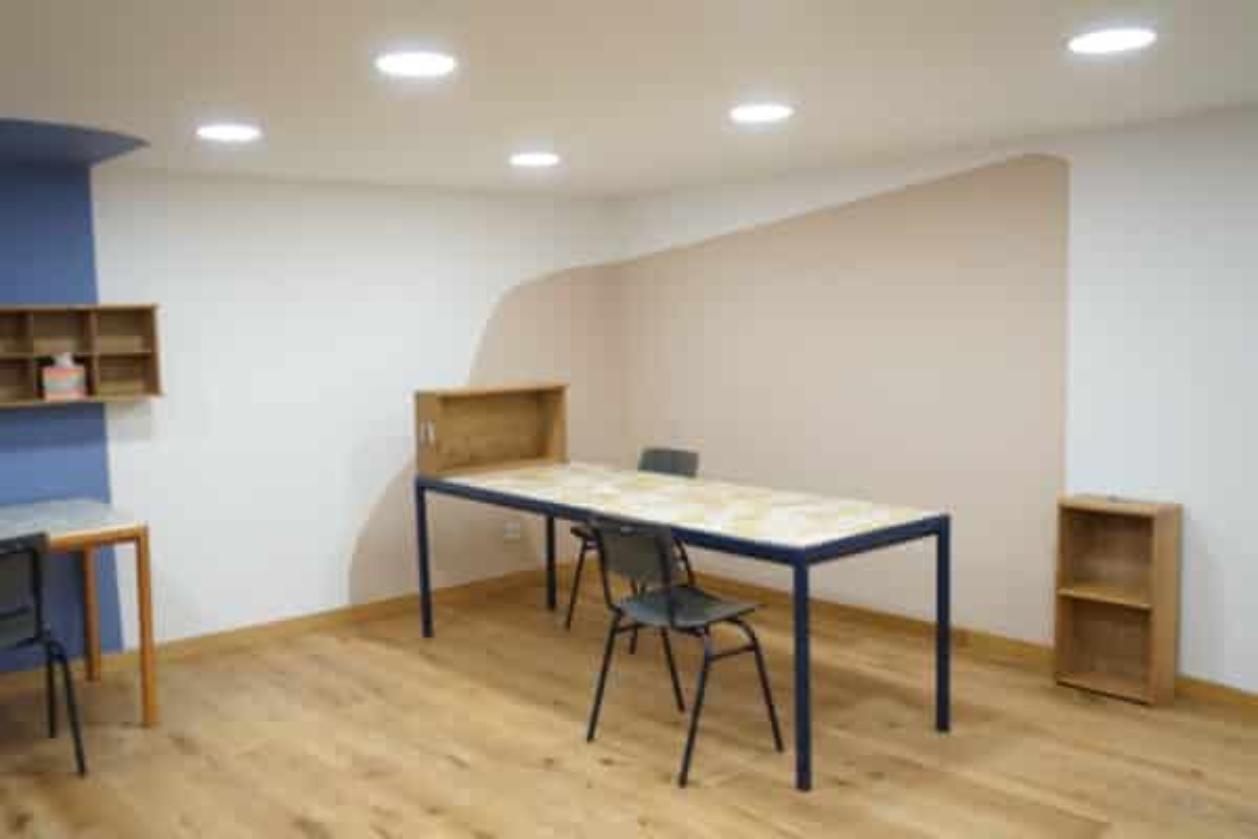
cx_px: 629
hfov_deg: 60.3
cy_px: 420
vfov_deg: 42.3
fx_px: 1083
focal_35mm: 31
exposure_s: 1/250
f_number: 4.5
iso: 4000
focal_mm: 31
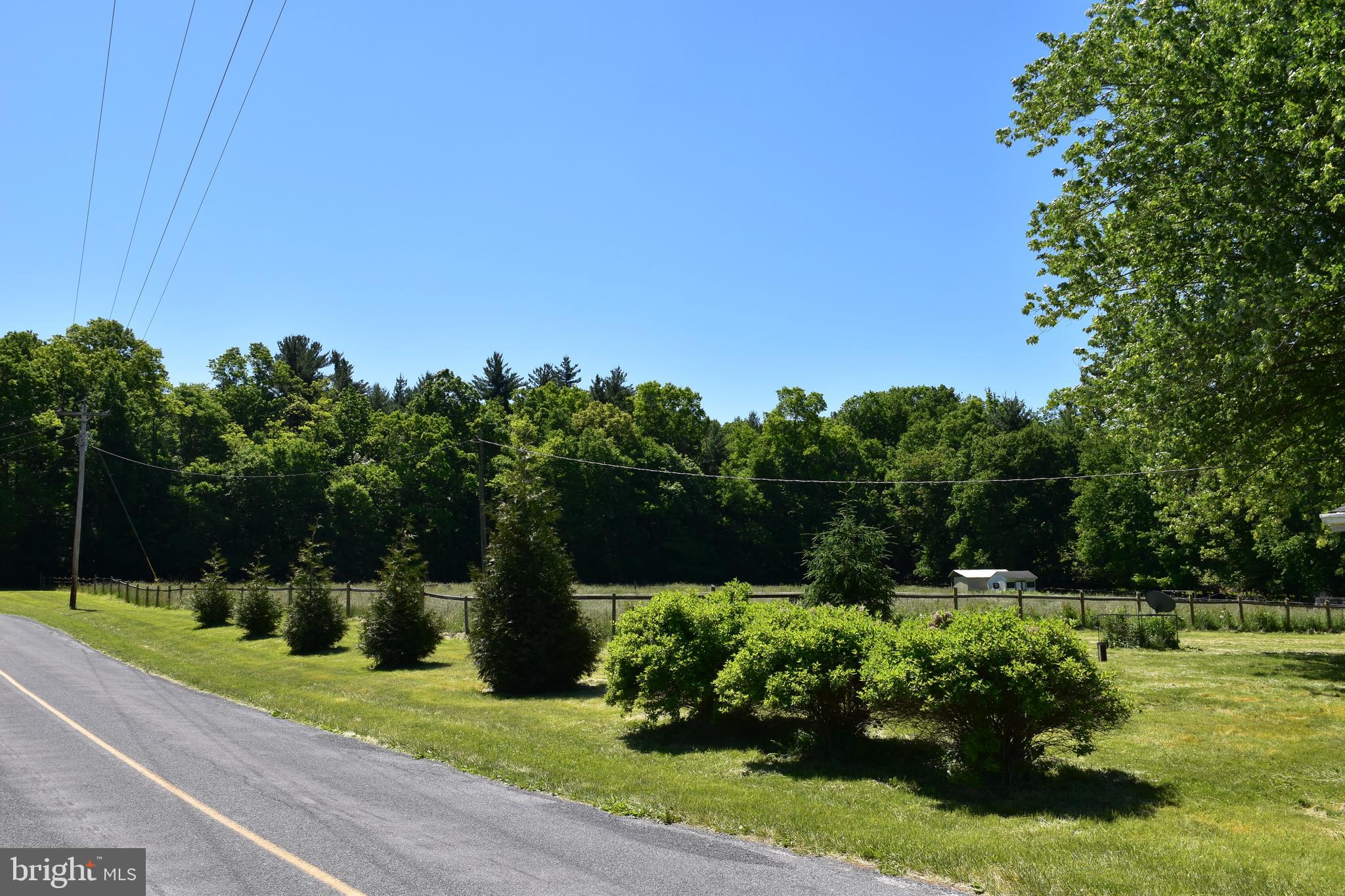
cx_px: 672
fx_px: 1233
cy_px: 448
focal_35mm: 33
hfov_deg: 57.2
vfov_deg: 40.0
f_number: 11
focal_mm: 22
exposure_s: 1/400
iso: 400
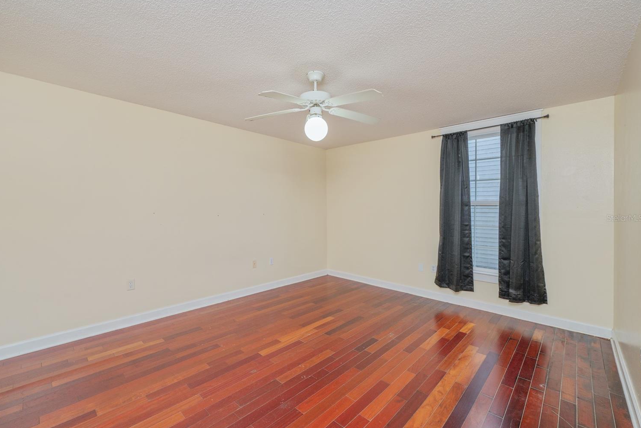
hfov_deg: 100.3
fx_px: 267
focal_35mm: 15
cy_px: 218
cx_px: 301
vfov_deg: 77.3
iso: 500
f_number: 9
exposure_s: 1/60
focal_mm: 14
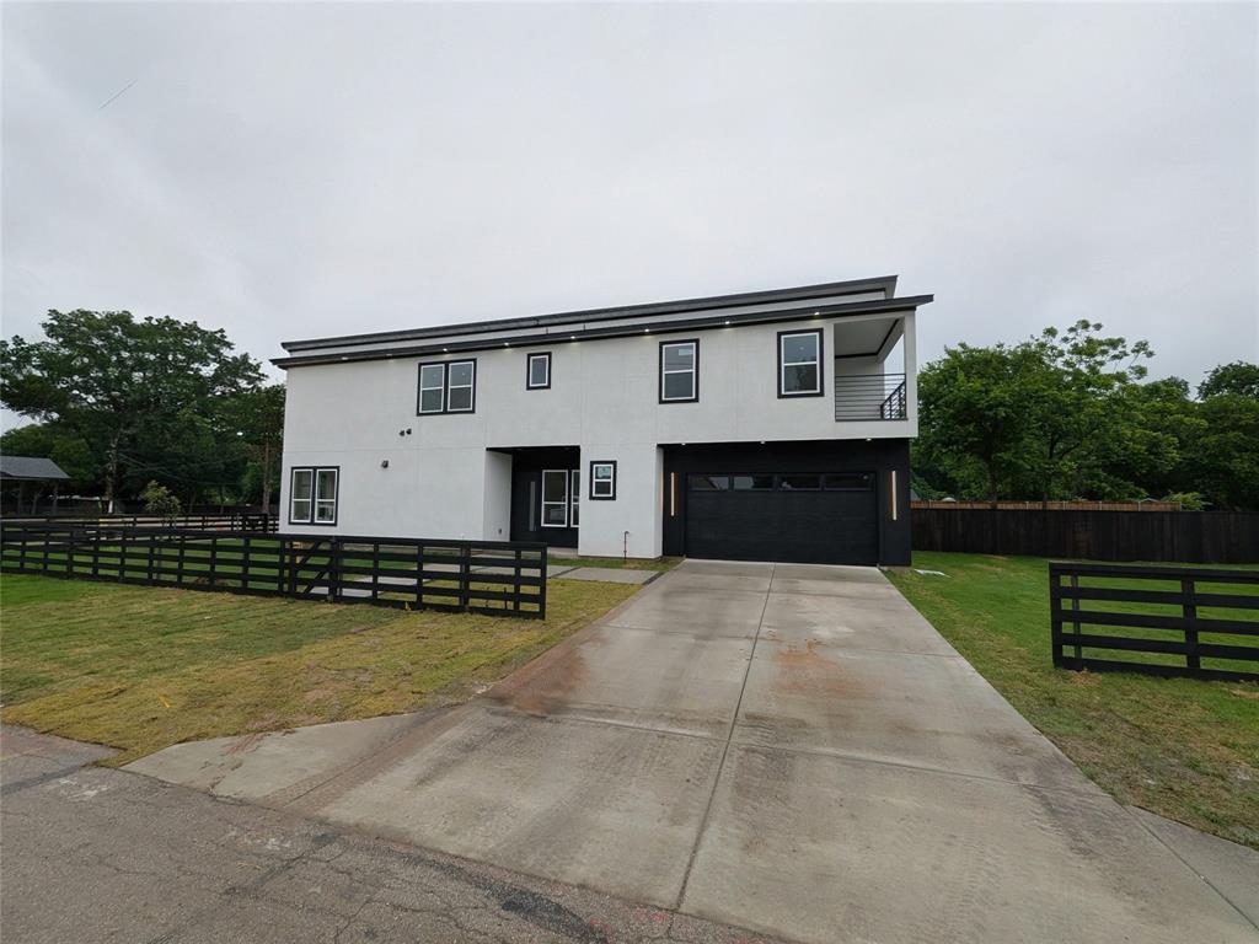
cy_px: 472
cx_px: 630
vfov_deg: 85.7
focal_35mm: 14
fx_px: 509
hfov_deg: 102.1
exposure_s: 1/547
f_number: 2.2
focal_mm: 1.83
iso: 51
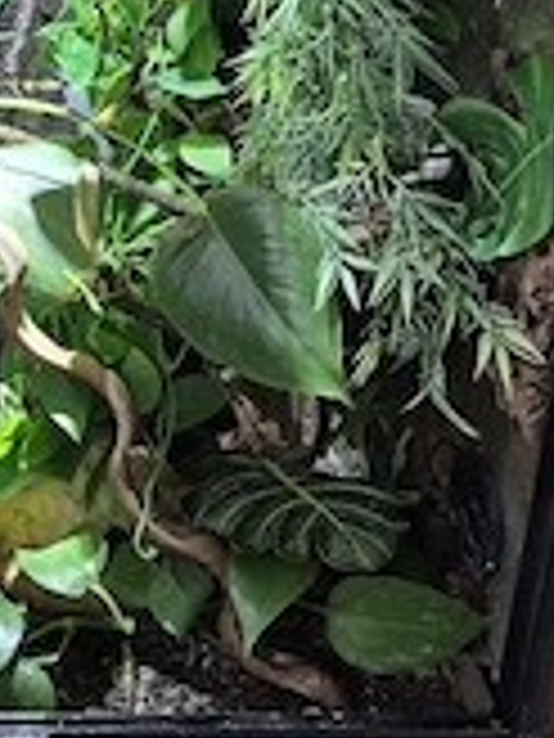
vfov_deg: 33.5
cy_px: 166
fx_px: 1195
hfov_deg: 25.1
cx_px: 23
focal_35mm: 56
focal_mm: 5.4
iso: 320
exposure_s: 1/31.1
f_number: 1.8
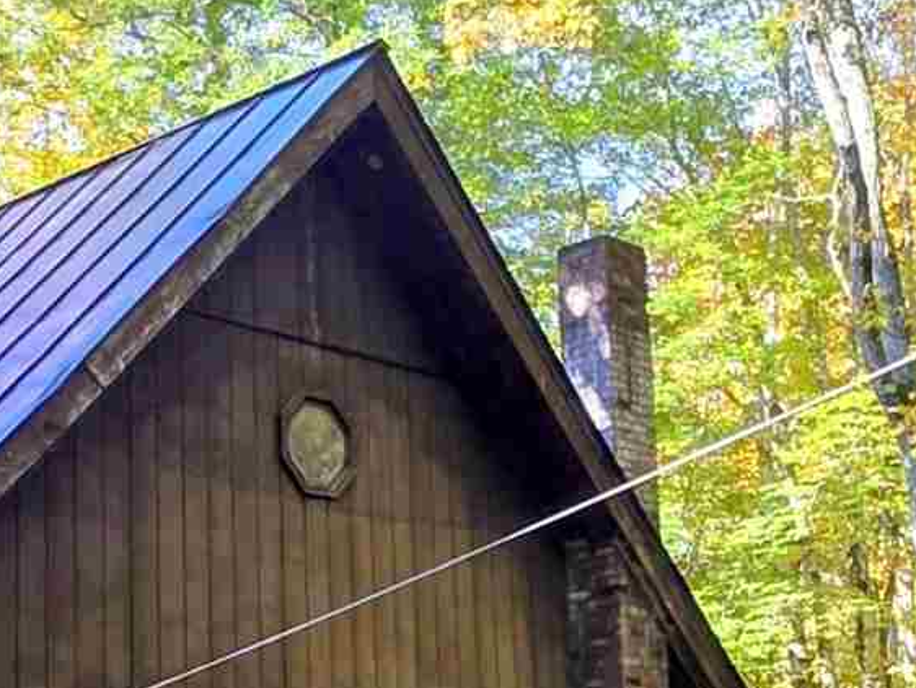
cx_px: 122
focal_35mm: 71
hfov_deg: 26.6
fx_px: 1880
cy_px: 595
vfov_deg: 20.4
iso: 20
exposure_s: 1/120
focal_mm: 2.2
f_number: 1.9
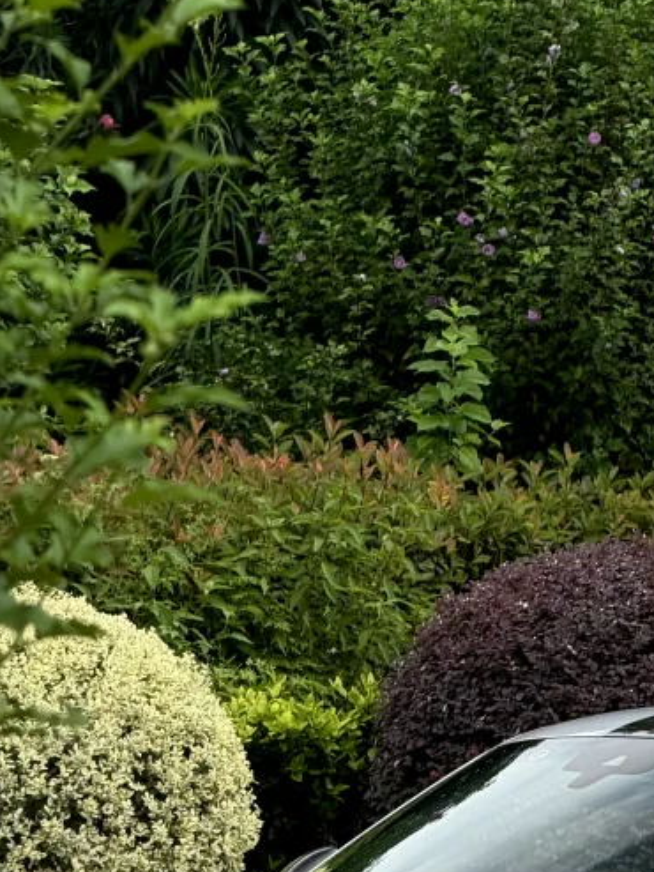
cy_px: 883
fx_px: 7352
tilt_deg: -3.0
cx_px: 696
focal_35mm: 292
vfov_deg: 6.8
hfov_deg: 5.1
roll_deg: -0.3
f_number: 2.8
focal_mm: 16.89
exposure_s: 1/328
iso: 50
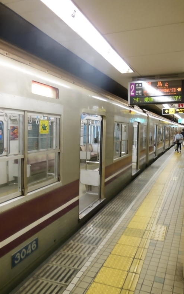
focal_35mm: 31
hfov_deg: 40.6
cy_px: 147
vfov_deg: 61.2
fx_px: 249
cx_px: 88
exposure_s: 1/25
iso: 400
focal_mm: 5.2
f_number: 3.7
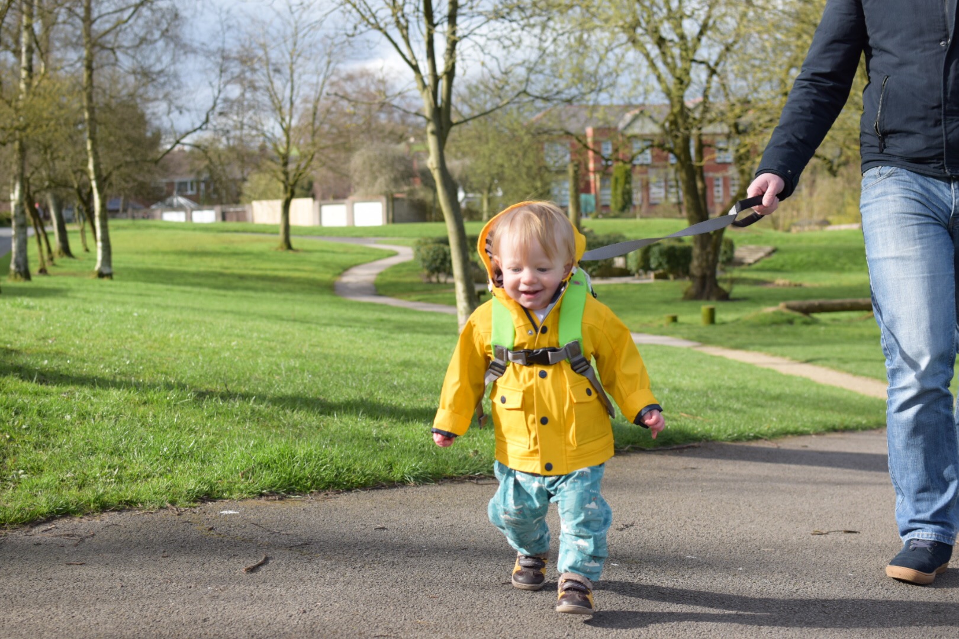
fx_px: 1398
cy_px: 320
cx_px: 480
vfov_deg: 25.8
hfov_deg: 37.9
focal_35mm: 52
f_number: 4
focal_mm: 35
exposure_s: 1/1250
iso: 320
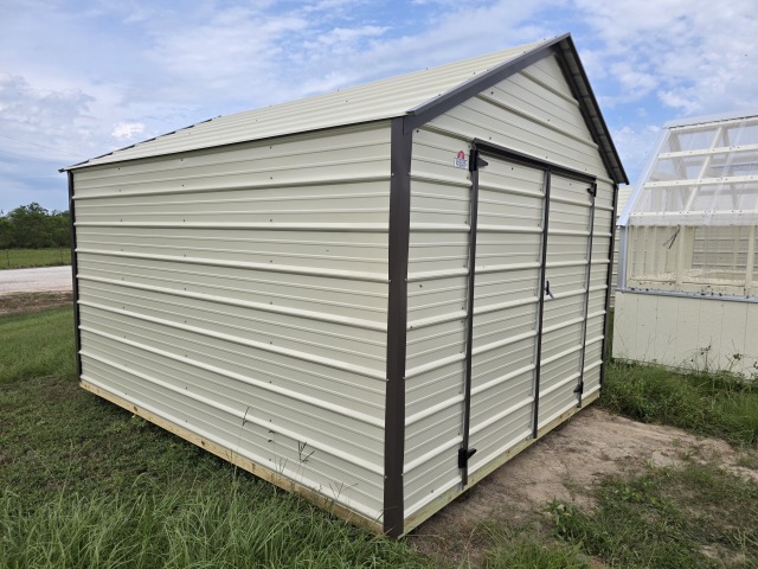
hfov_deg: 73.9
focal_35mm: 23
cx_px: 379
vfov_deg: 58.9
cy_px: 284
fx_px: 504
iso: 80
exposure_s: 1/6150
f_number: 1.7
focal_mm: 6.3
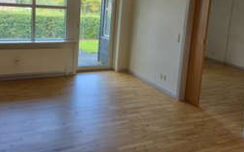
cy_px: 38
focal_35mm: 36
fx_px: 239
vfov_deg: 34.6
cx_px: 104
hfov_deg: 53.8
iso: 32
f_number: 1.8
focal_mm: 5.4
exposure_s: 1/100
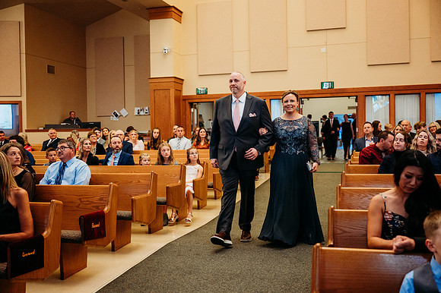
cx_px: 220
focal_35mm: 39
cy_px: 146
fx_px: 477
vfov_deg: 34.2
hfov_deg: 49.6
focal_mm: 39
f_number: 2.8
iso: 2000
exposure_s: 1/250
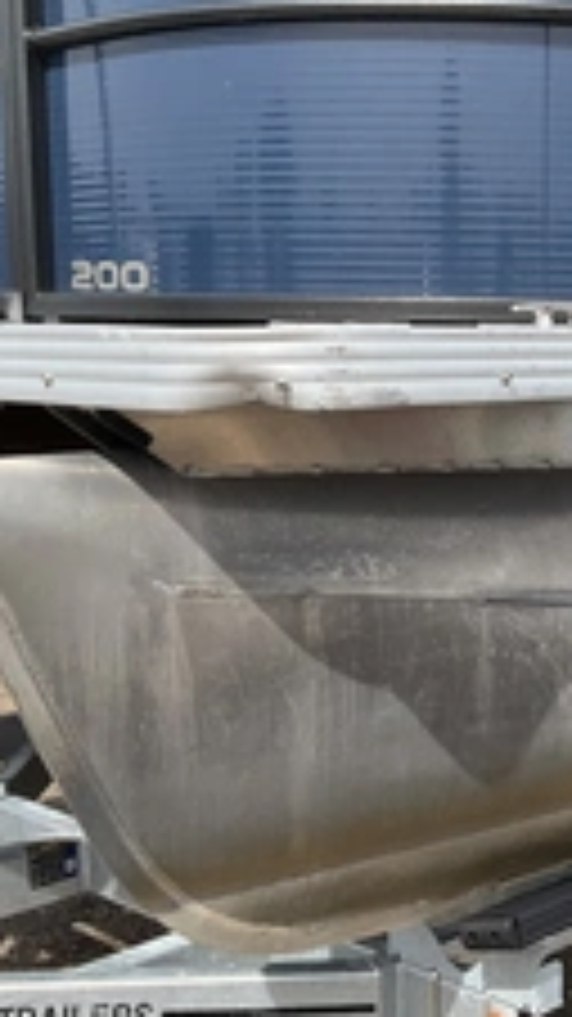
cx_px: 635
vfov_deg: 37.2
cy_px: 558
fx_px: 1511
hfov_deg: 20.4
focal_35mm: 56
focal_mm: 3
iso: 25
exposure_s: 1/1342
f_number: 1.8
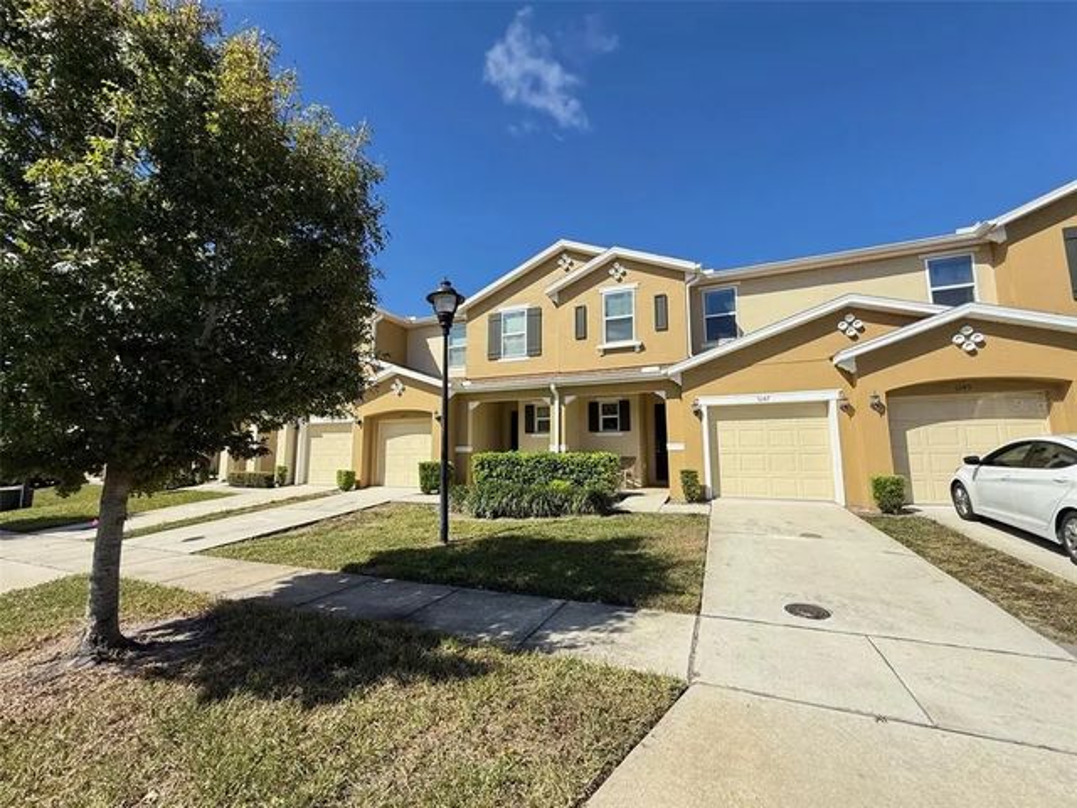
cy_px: 404
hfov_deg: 102.1
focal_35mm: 14
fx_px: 436
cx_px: 538
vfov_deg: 85.7
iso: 50
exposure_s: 1/1613
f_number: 2.2
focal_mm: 2.22
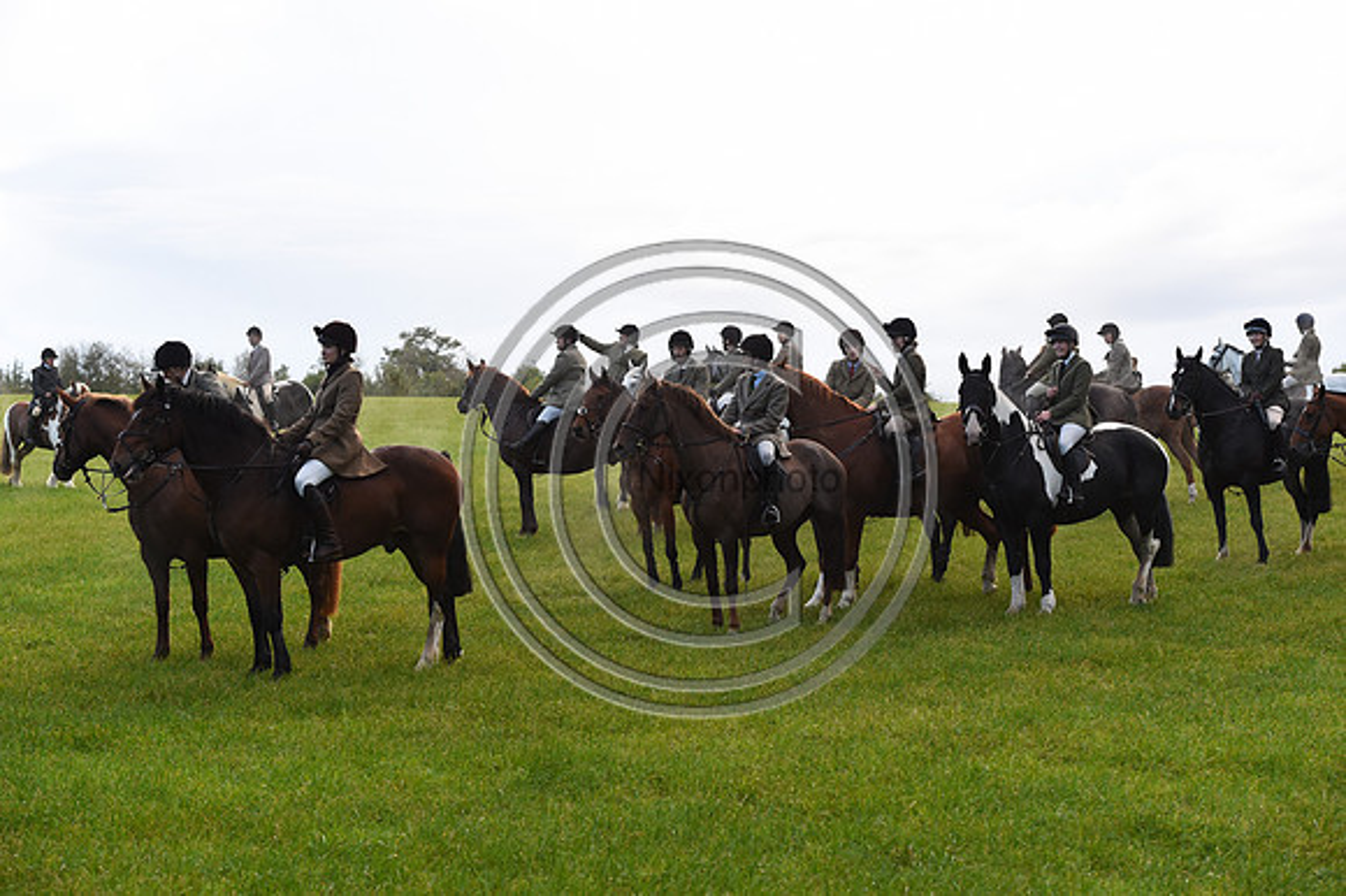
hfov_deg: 28.9
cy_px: 448
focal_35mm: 70
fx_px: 2616
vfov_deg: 19.4
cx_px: 673
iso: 2000
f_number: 5.6
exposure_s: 1/1250
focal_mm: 70
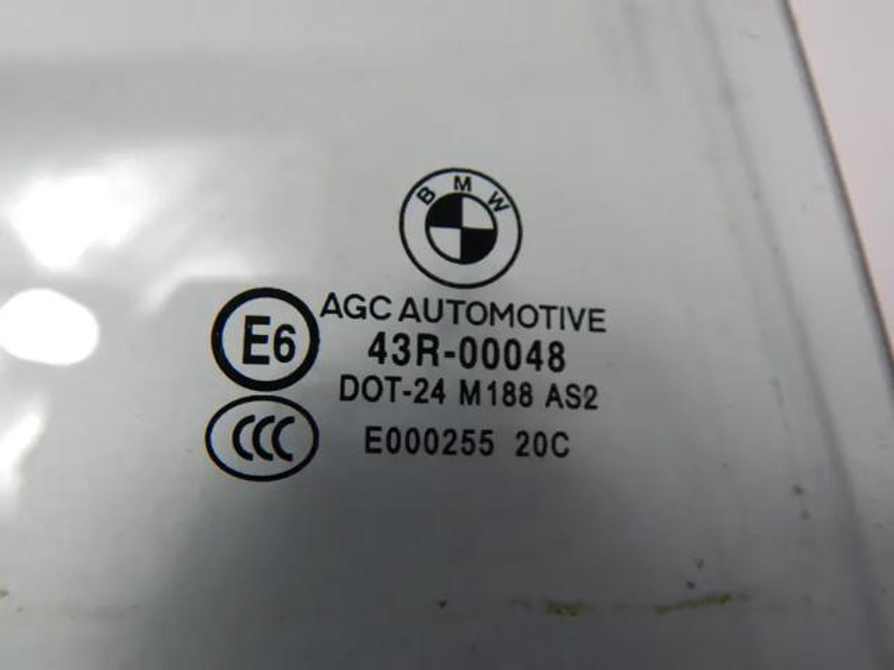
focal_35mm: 31
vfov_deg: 45.4
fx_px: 801
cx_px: 447
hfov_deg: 58.4
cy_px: 335
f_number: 3.2
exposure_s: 1/125
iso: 400
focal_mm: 5.6
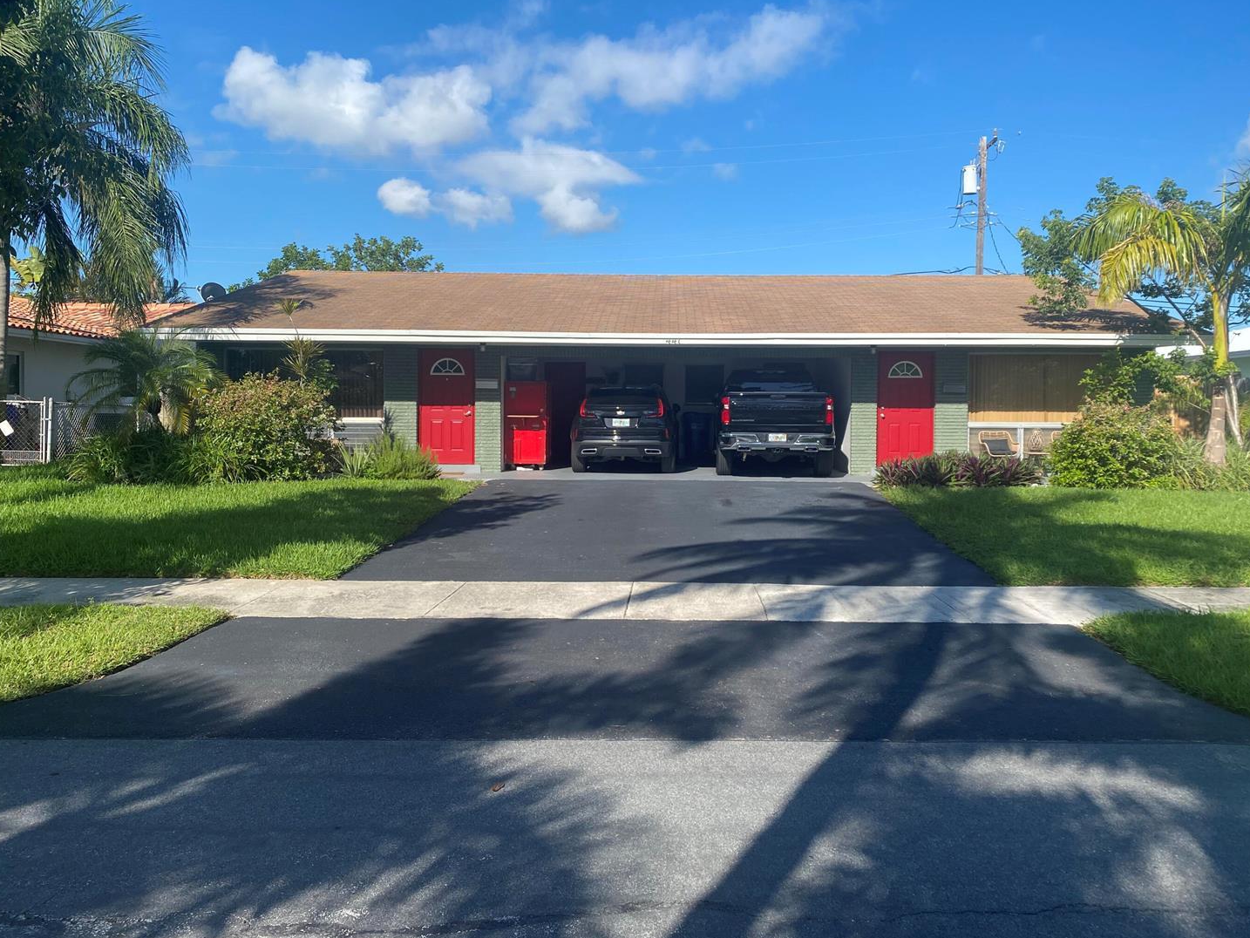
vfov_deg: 48.2
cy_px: 435
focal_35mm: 29
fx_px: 1047
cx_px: 676
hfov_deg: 61.6
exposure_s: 1/2410
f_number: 1.8
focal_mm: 4.25
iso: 32
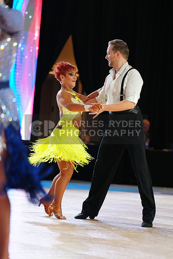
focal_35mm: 200
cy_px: 130
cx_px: 86
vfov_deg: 10.3
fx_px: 1441
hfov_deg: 6.9
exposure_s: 1/250
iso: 2500
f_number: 4
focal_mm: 200
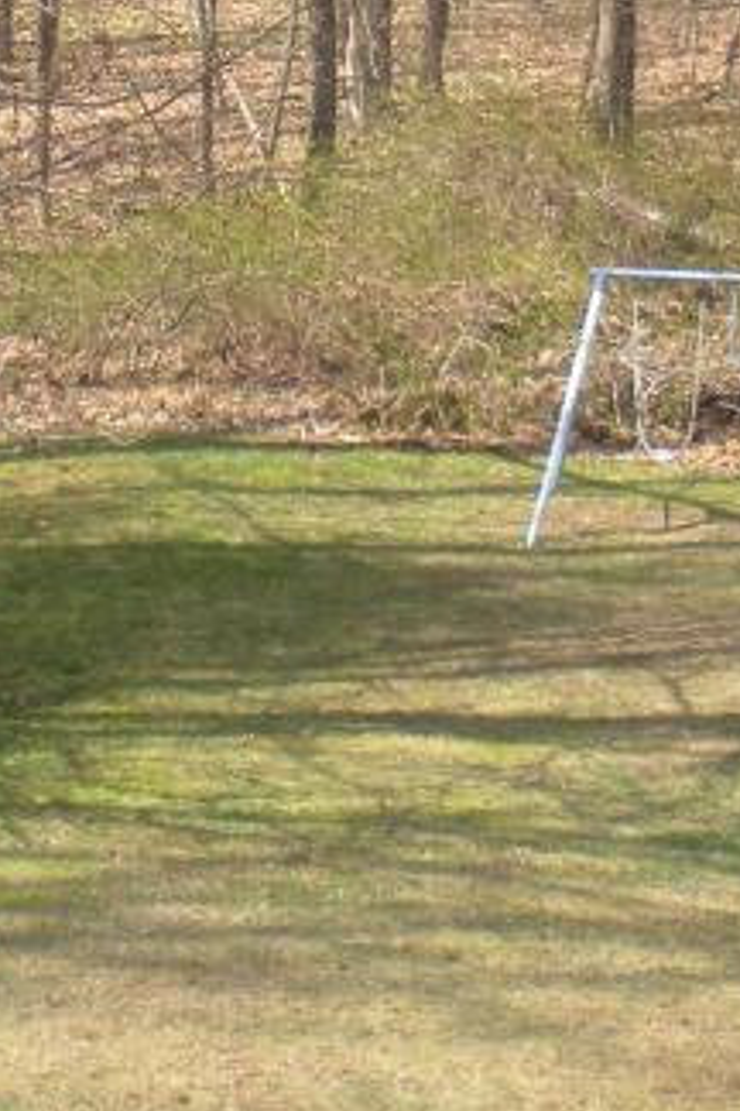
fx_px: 3546
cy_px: -62
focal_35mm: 115
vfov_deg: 17.3
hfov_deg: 11.9
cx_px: 178
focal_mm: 6.3
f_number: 3.5
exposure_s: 1/259
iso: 64
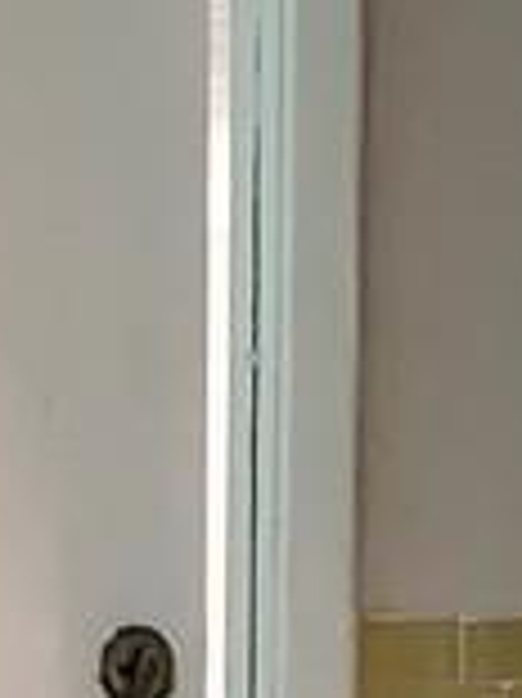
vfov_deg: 7.1
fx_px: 5416
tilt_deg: -10.2
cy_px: 1441
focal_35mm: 269
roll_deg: +0.8
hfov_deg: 5.5
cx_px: 225
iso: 100
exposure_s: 1/60
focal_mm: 4.25
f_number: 1.8
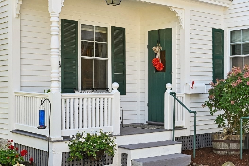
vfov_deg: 23.4
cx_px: 211
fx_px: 401
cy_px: 96
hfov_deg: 33.1
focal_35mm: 58
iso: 400
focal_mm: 30
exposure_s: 1/200
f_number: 8
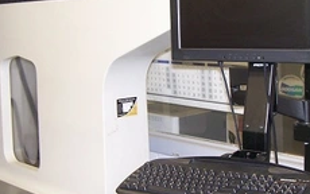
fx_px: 592
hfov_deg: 29.2
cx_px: 199
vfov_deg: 18.6
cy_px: 102
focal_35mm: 70
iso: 140
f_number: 2.8
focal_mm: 6.3
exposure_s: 1/60
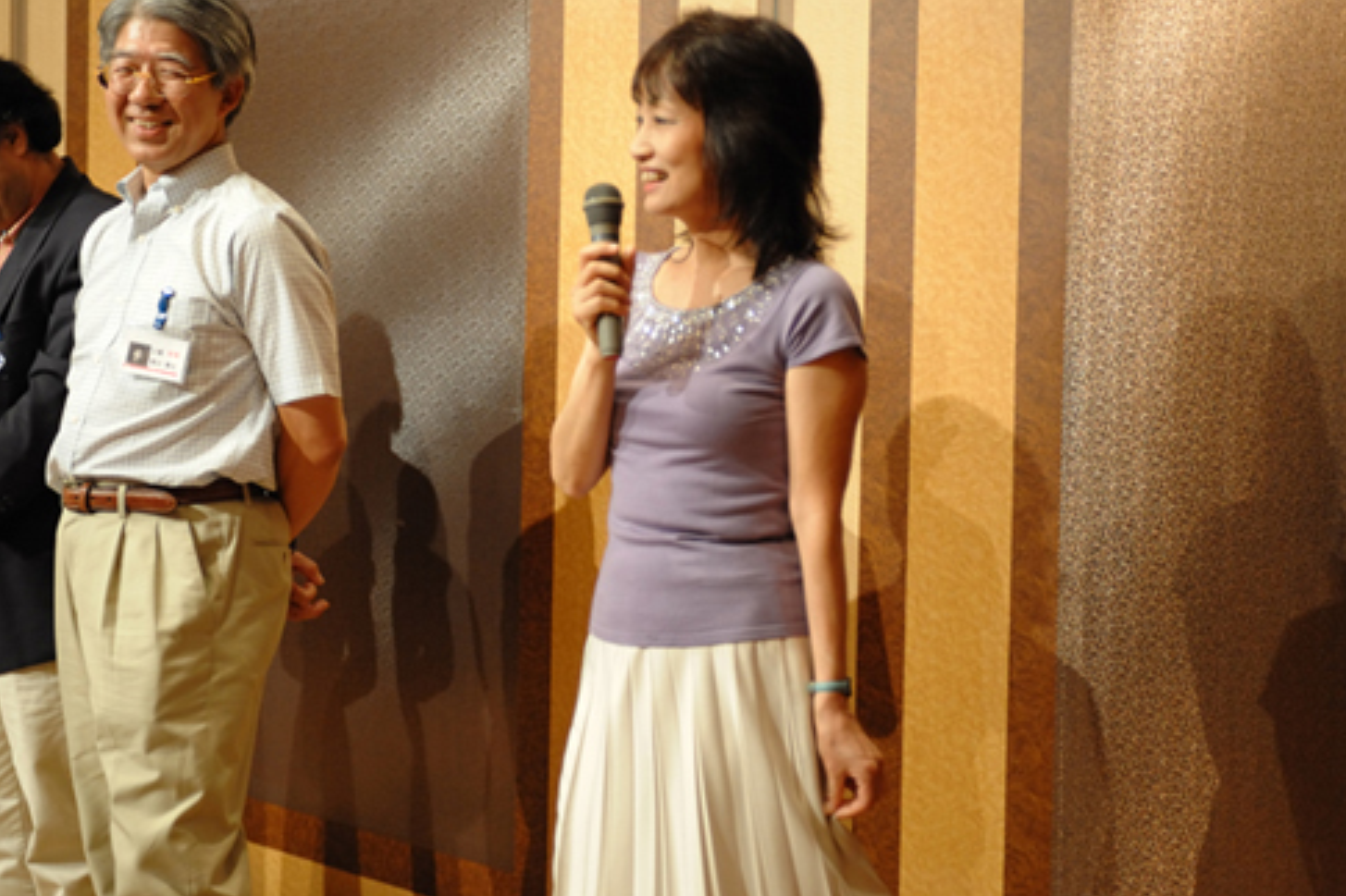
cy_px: 383
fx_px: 2467
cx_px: 685
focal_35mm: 66
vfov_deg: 20.6
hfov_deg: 30.5
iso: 2200
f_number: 2.8
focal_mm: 50
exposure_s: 1/125
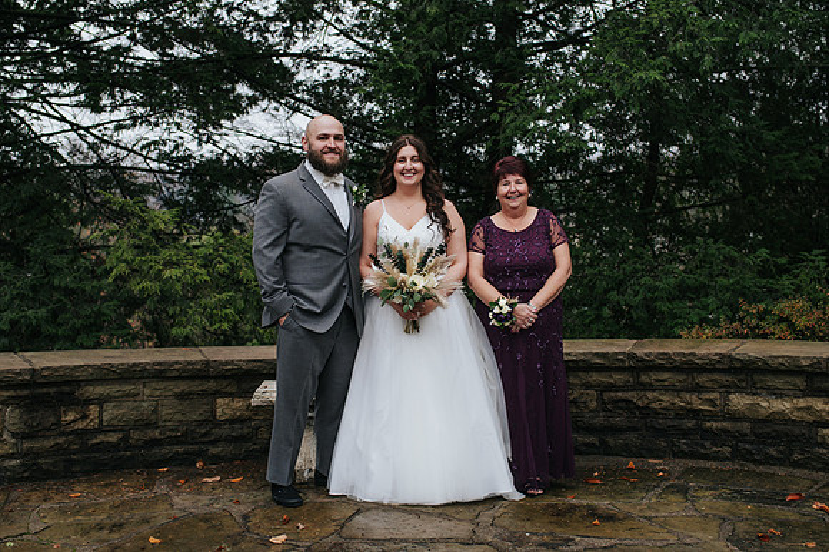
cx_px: 407
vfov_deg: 32.0
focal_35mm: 42
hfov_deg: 46.6
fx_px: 963
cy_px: 279
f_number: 3.2
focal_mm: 35
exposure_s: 1/400
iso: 800
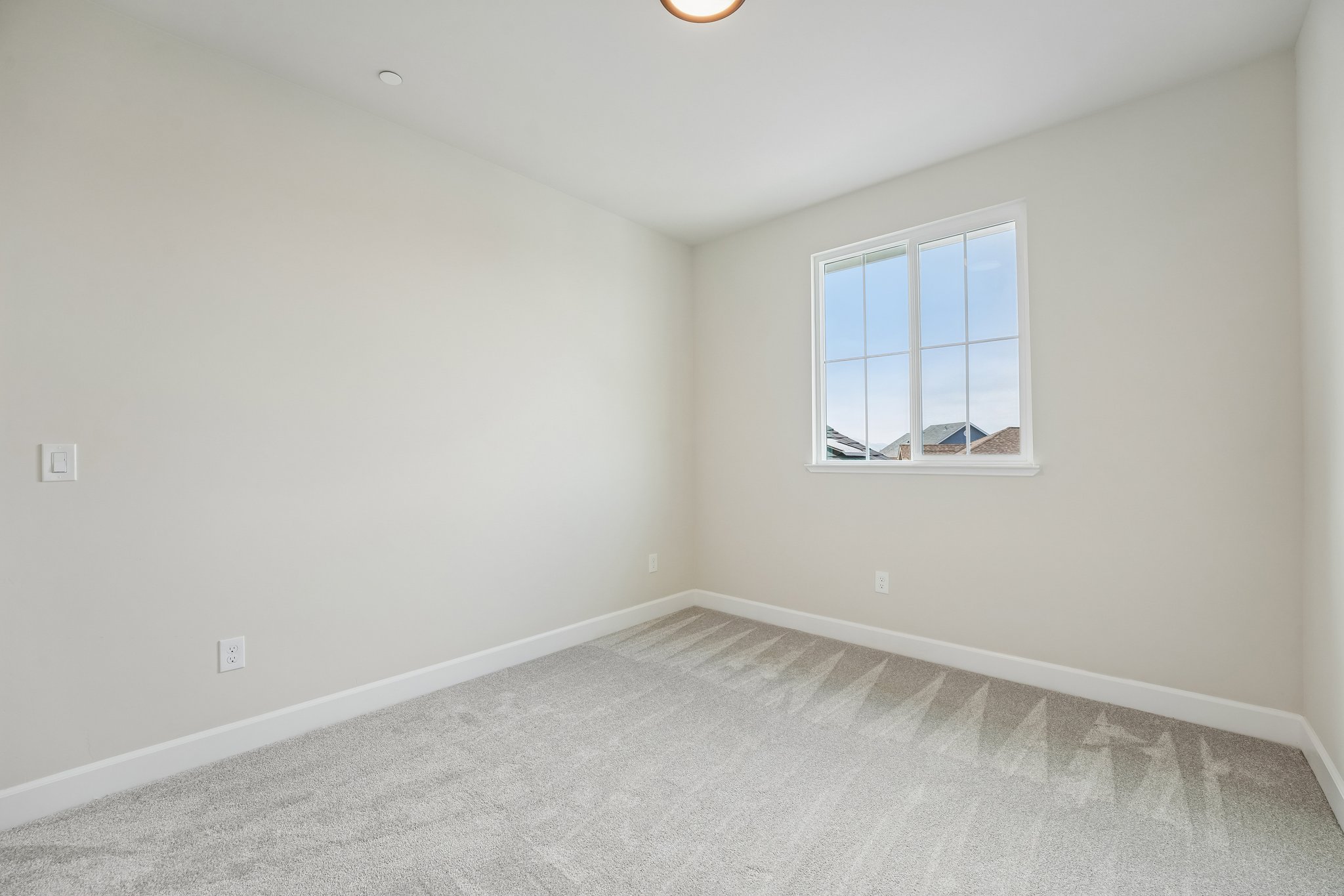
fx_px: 523
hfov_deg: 104.3
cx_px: 672
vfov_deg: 81.2
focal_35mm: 14
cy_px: 448
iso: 640
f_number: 8
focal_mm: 14
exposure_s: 1/60
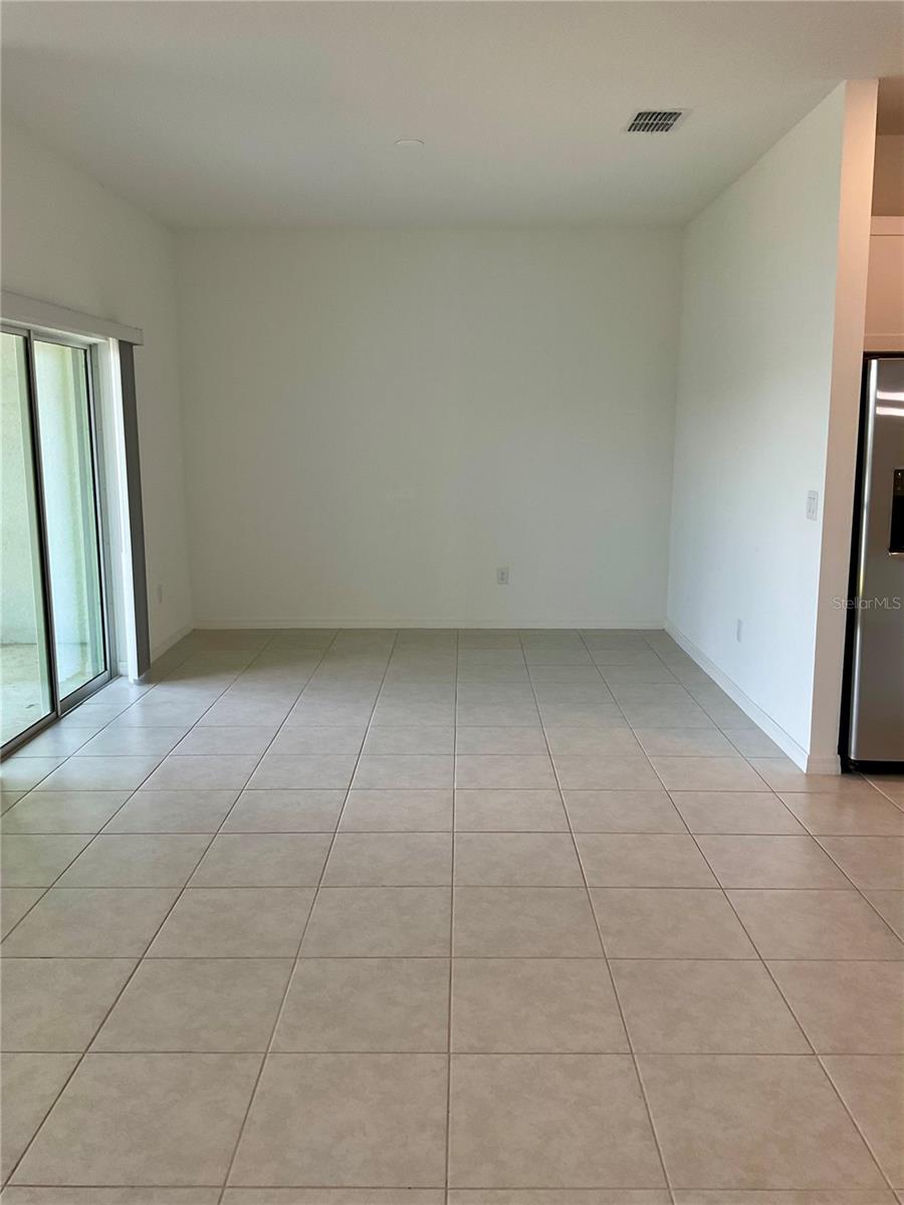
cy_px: 602
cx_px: 452
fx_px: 1010
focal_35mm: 29
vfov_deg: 61.7
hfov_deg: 48.2
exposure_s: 1/120
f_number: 1.8
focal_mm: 3
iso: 50
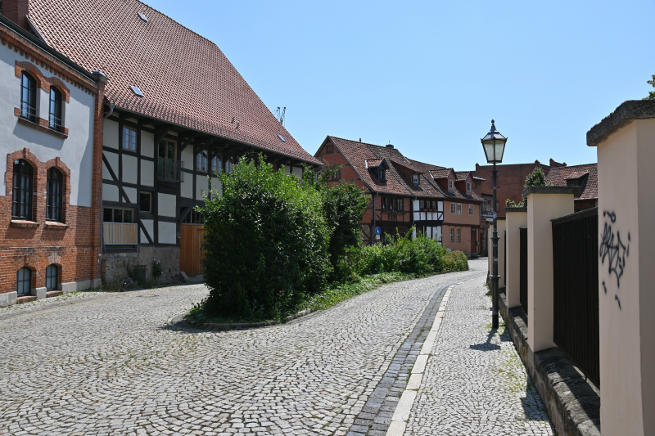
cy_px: 218
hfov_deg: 67.4
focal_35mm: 27
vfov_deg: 47.9
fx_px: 491
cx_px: 328
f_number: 13
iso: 200
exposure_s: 1/500
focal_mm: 18
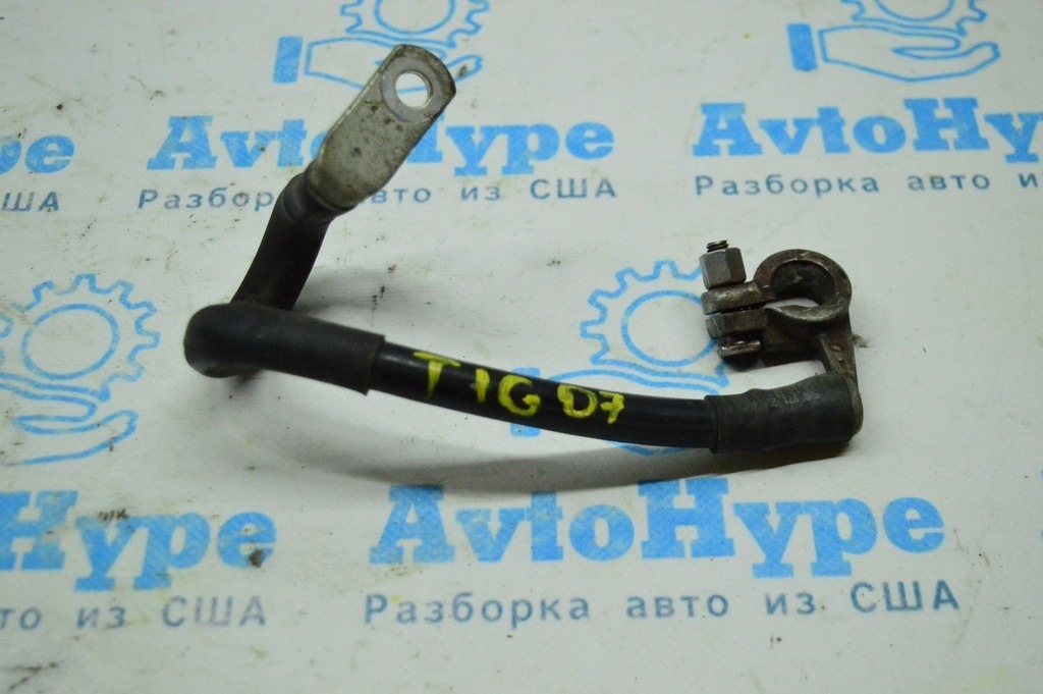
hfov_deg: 37.9
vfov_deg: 25.7
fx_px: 1520
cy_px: 347
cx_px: 522
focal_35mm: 52
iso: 6400
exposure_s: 1/1000
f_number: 4.5
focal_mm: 35
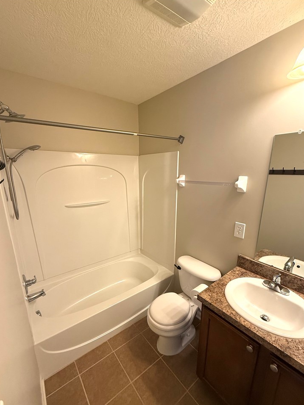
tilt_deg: -14.8
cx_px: 150
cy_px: 215
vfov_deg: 98.1
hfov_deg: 81.7
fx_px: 176
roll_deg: -0.2
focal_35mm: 15
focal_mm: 2.22
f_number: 2.2
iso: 250
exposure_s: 1/120
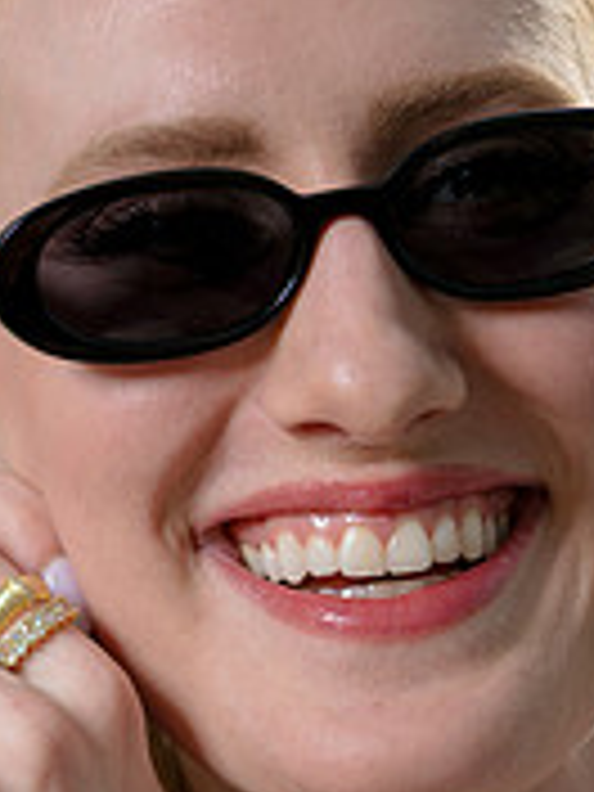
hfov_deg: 5.8
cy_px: 891
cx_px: 184
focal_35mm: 258
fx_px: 5903
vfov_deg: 7.6
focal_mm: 105
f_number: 7.1
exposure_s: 1/160
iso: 100
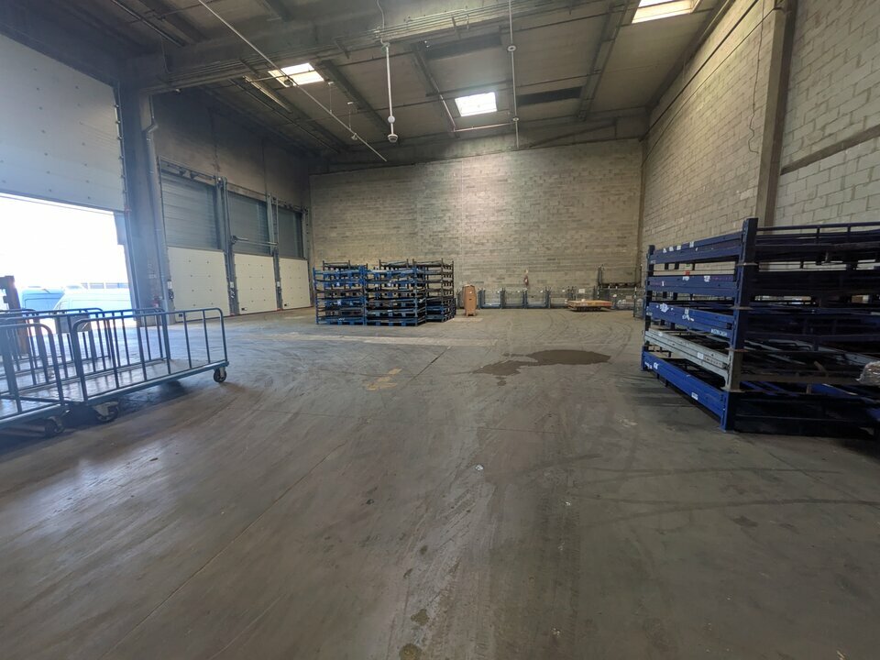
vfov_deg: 85.7
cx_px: 440
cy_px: 330
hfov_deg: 102.1
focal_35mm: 14
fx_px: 356
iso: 59
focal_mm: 1.83
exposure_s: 1/100
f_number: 2.2
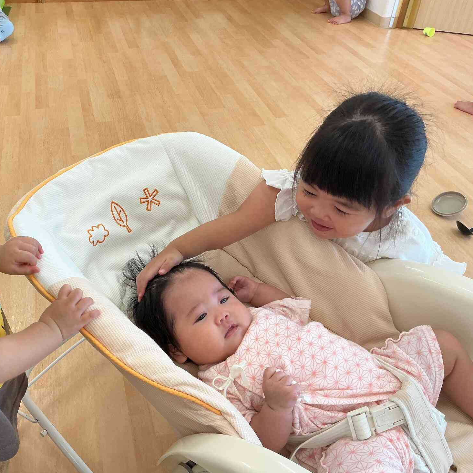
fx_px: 541
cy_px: 241
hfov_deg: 46.5
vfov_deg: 47.2
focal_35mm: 35
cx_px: 159
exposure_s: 1/120
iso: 40
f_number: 1.8
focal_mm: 3
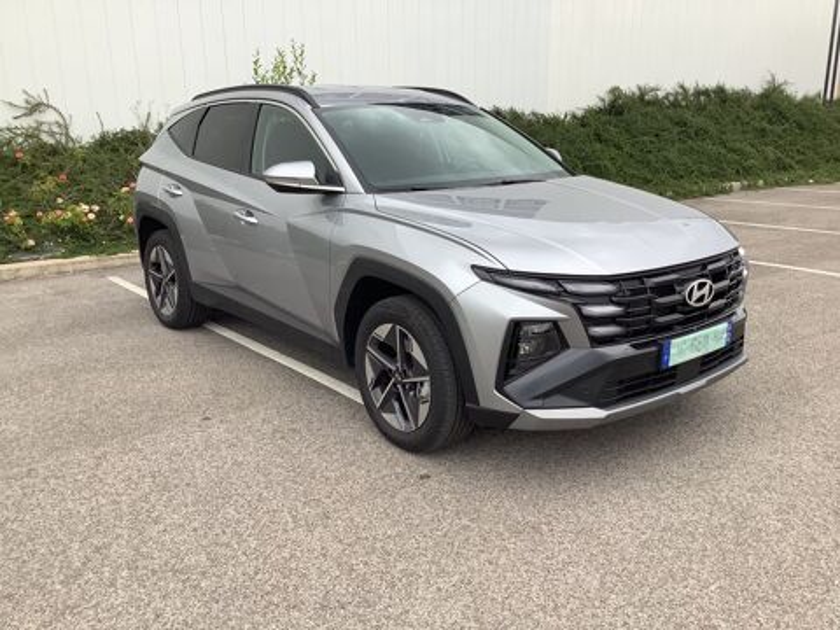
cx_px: 420
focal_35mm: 31
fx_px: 752
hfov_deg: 58.4
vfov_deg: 45.4
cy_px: 315
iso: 25
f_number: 2.4
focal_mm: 3.3
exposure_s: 1/138
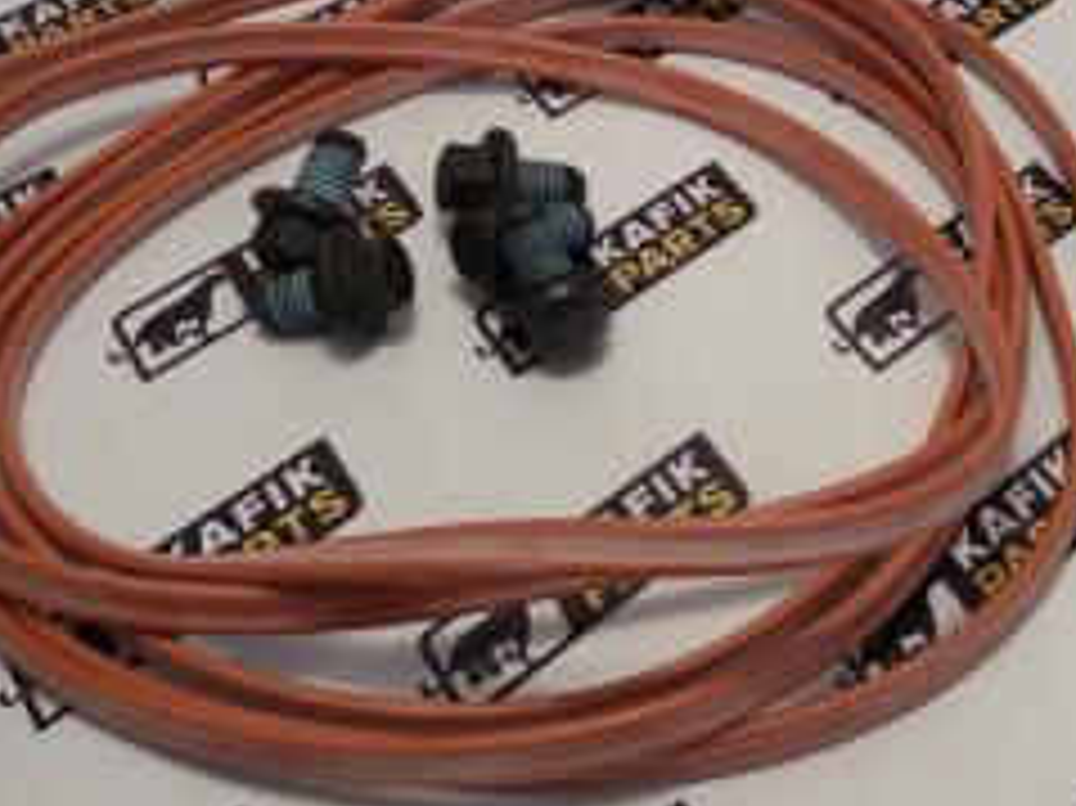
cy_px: 106
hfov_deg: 27.2
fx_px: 2175
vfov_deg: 20.6
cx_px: 882
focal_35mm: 70
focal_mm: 2.93
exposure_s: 1/50
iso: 50
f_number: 2.4
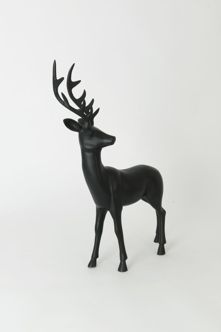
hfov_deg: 31.9
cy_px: 166
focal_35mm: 42
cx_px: 110
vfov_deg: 46.4
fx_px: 387
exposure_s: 1/100
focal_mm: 42
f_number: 20
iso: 100
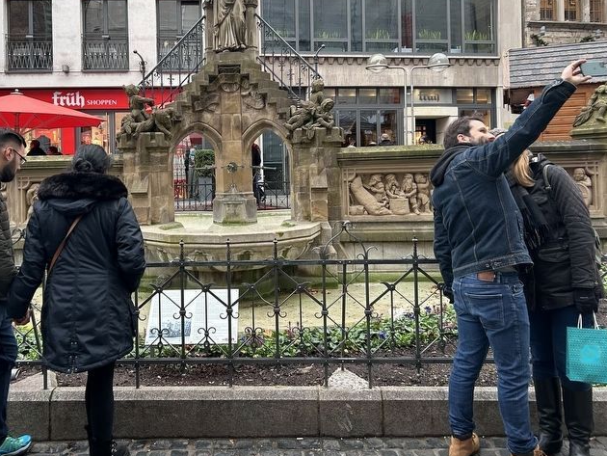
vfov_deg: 42.7
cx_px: 241
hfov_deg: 54.9
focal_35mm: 33
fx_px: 579
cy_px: 172
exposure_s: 1/102
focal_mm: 5.7
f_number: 1.5
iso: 125
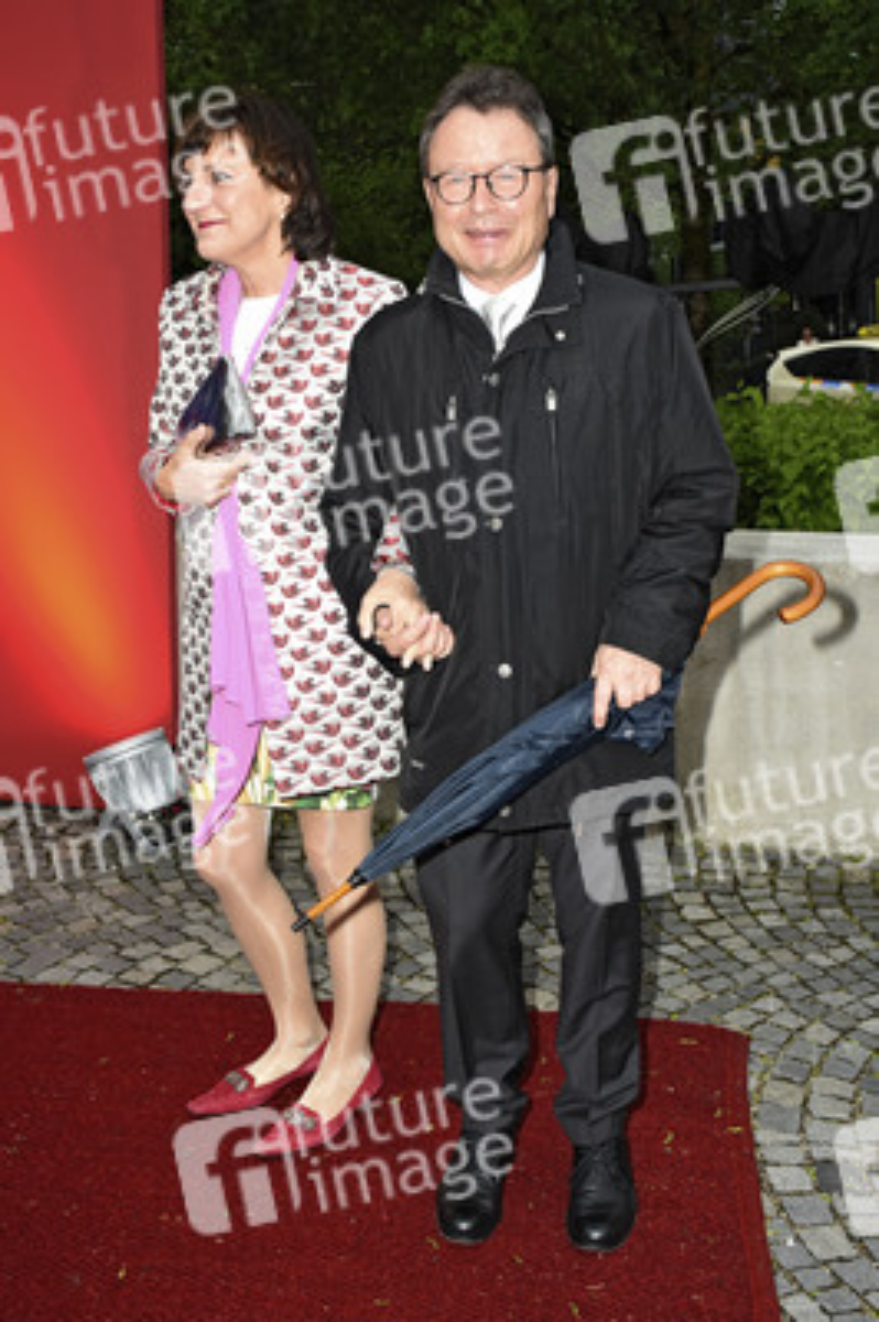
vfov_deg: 49.6
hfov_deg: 34.2
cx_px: 440
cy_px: 661
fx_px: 1431
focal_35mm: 39
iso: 400
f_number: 5.6
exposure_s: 1/60
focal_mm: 26
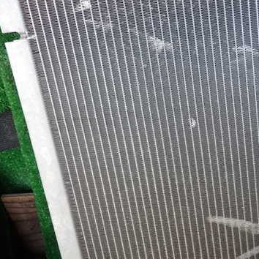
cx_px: 202
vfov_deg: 37.5
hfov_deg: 36.4
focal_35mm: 45
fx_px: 381
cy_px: 119
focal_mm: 5.4
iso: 125
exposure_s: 1/60
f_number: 2.3
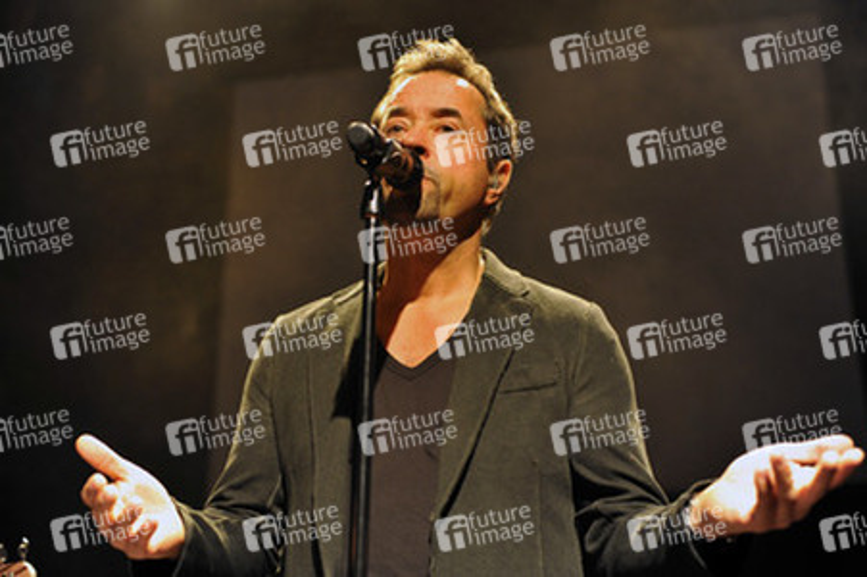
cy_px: 288
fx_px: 1203
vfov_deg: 27.0
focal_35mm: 50
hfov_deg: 39.6
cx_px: 434
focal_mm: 50
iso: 1600
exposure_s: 1/160
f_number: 2.8
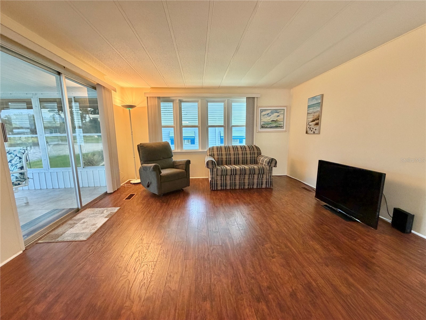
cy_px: 160
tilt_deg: -8.4
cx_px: 213
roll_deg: +1.1
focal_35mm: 14
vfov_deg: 85.7
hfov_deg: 102.1
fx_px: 172
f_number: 2.2
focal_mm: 2.22
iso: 320
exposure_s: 1/60
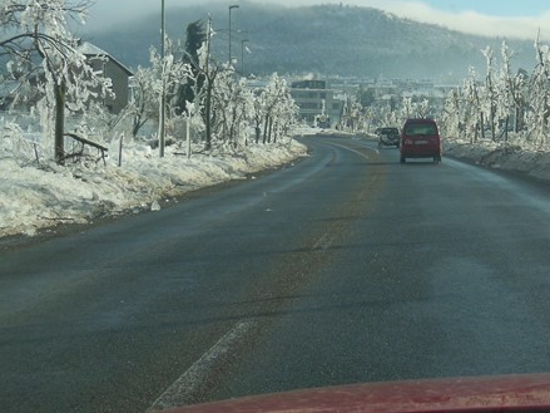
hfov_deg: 23.6
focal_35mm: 82
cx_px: 400
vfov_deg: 17.9
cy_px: 127
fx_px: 1303
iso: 125
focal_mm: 8
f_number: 4.4
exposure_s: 1/640
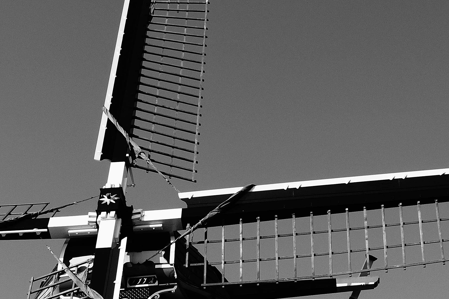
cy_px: 325
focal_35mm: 76
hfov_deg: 26.6
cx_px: 252
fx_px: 947
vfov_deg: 17.4
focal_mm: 18
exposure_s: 1/320
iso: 100
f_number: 8
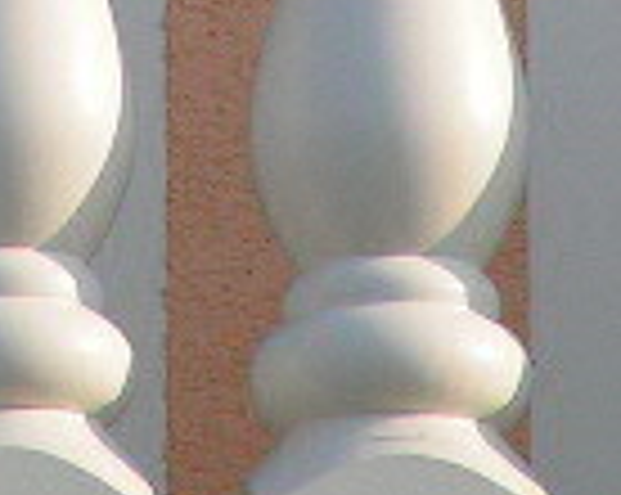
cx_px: 50
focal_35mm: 1888
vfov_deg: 0.8
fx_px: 34651
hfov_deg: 1.0
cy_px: -596
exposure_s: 1/640
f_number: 3.5
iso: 50
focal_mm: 58
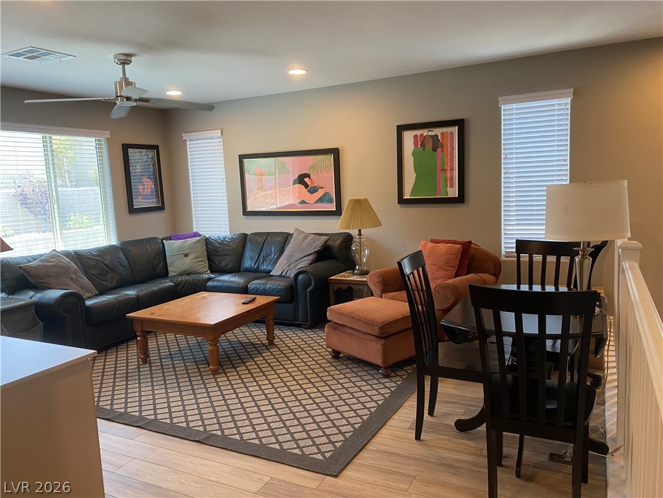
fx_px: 498
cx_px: 332
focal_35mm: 26
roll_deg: +3.4
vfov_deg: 53.1
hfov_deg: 67.3
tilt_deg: -8.0
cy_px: 249
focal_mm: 4.25
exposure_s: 1/60
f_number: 1.8
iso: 125
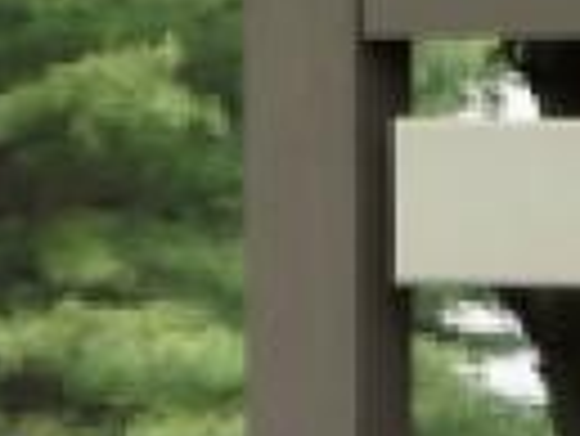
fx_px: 8251
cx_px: 1682
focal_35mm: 492
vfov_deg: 3.0
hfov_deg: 3.9
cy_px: 420
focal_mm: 11.1
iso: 80
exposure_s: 1/200
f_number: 4
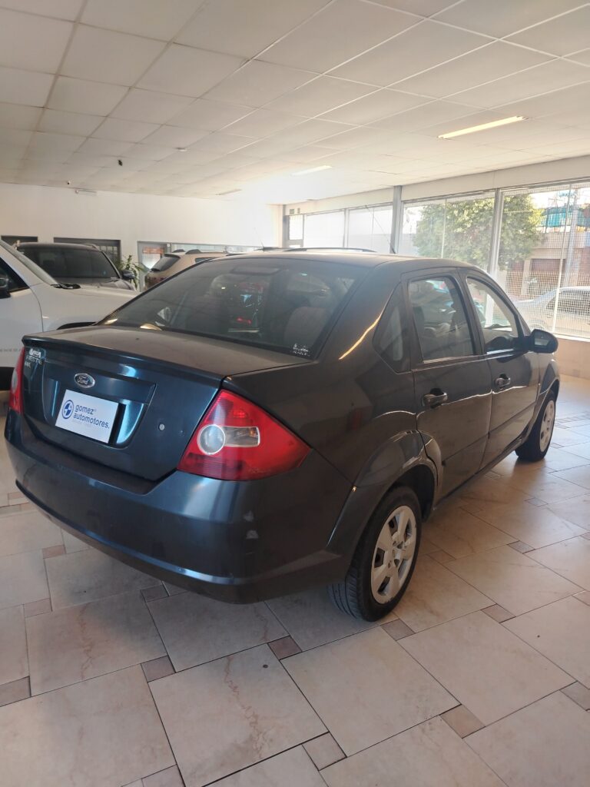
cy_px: 394
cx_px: 295
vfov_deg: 71.6
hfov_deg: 56.8
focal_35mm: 24
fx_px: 545
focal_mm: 5.25
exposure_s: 1/50
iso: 266
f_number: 1.75
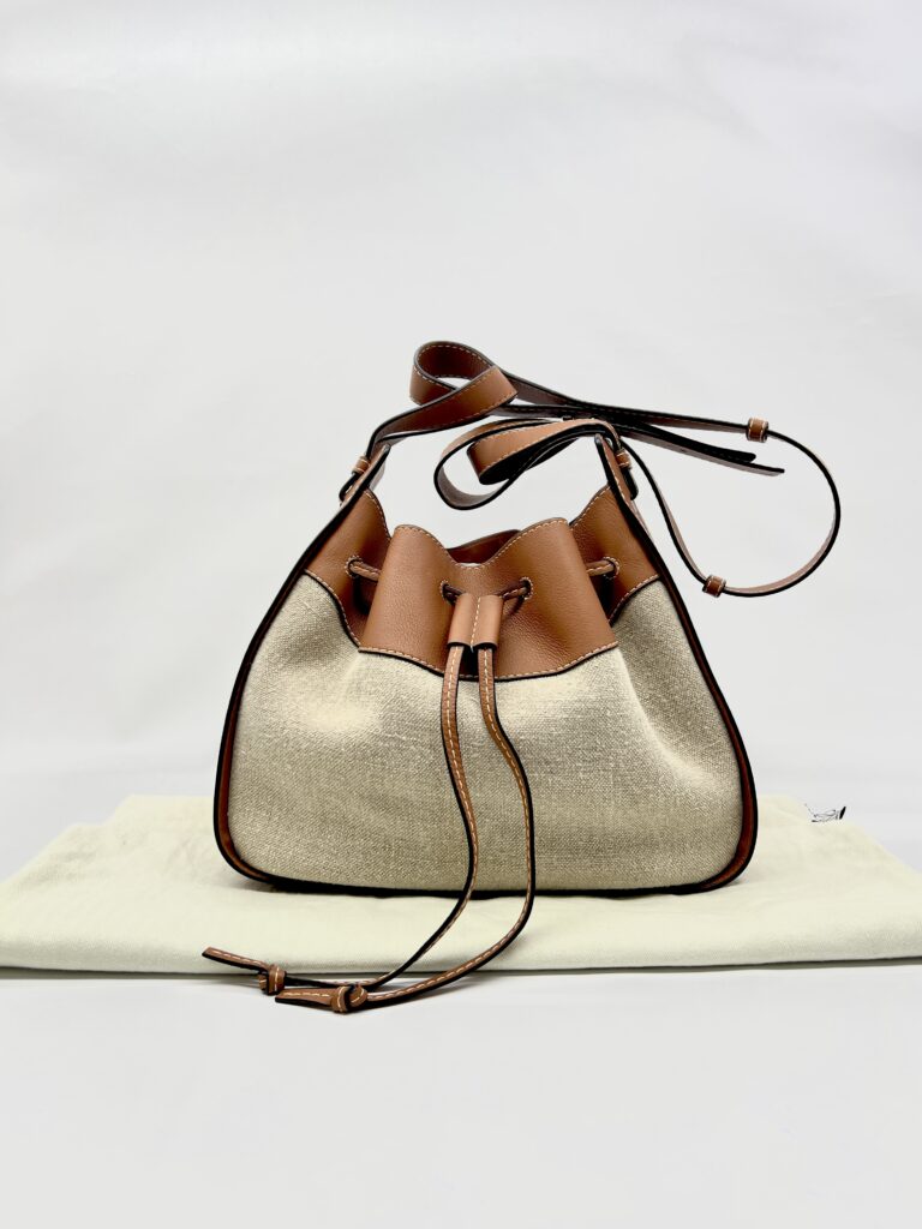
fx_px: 923
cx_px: 461
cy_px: 614
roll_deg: +0.2
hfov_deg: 53.1
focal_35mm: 26
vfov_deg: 67.3
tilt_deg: -4.9
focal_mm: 5.7
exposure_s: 1/127
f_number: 1.5
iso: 32
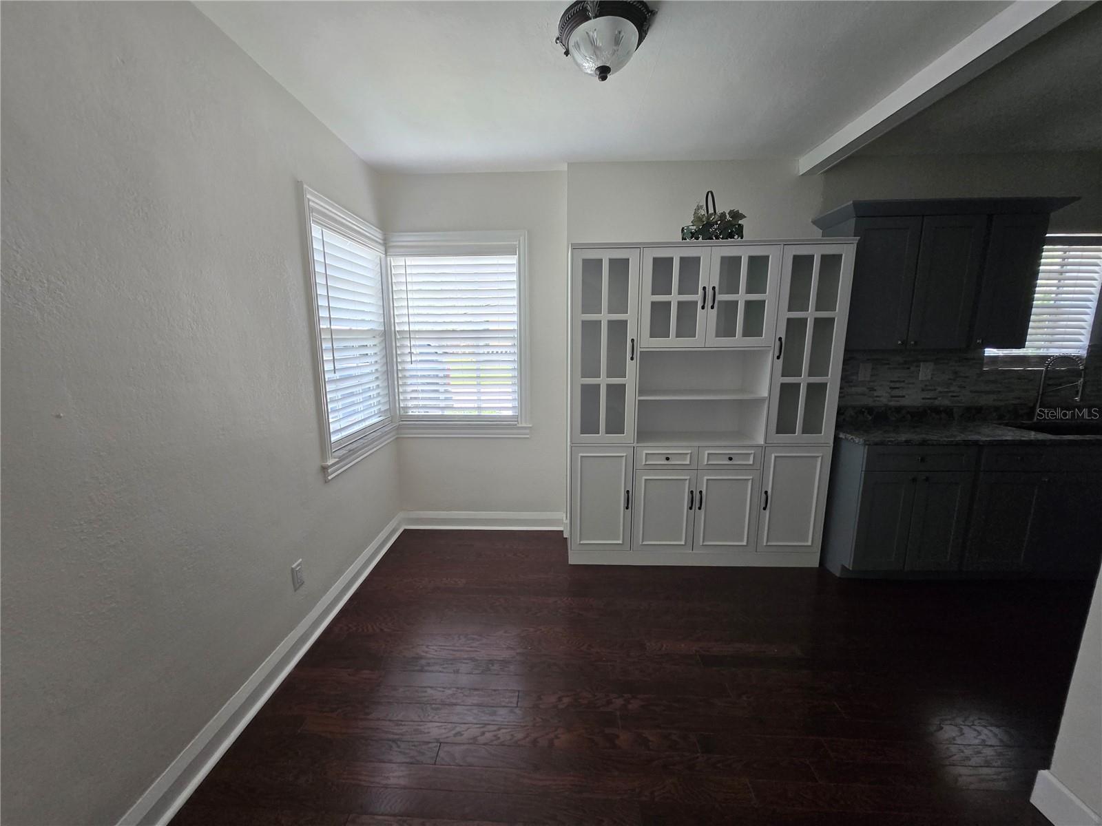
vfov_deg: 89.9
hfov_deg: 106.2
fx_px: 414
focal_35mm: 13
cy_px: 413
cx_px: 551
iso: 125
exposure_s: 1/60
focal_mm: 1.7
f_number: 2.2
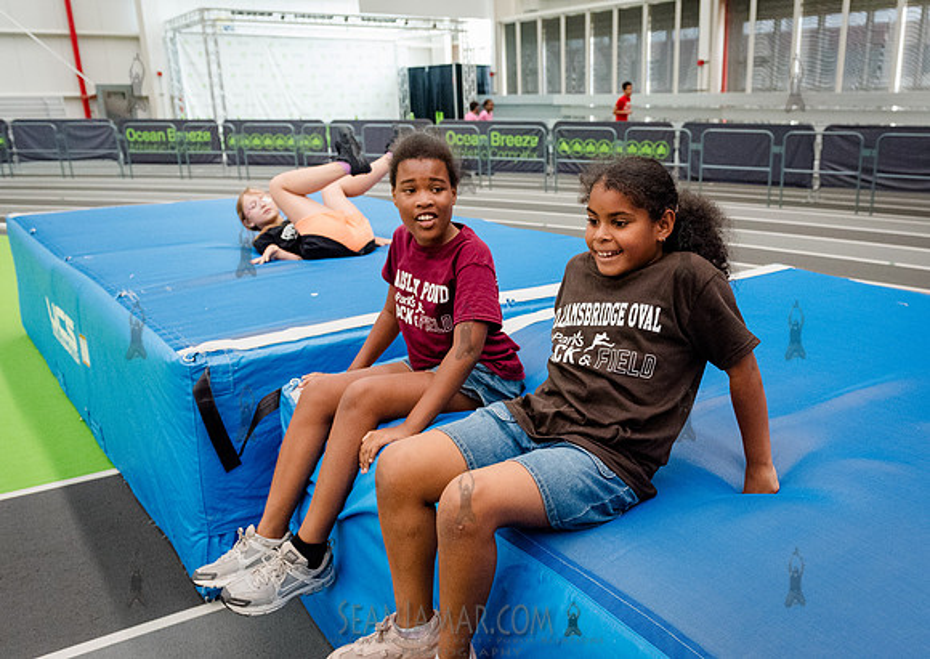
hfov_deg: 57.9
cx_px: 572
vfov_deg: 43.2
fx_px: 830
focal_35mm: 32
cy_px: 364
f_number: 3.5
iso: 6400
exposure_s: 1/1000
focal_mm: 24
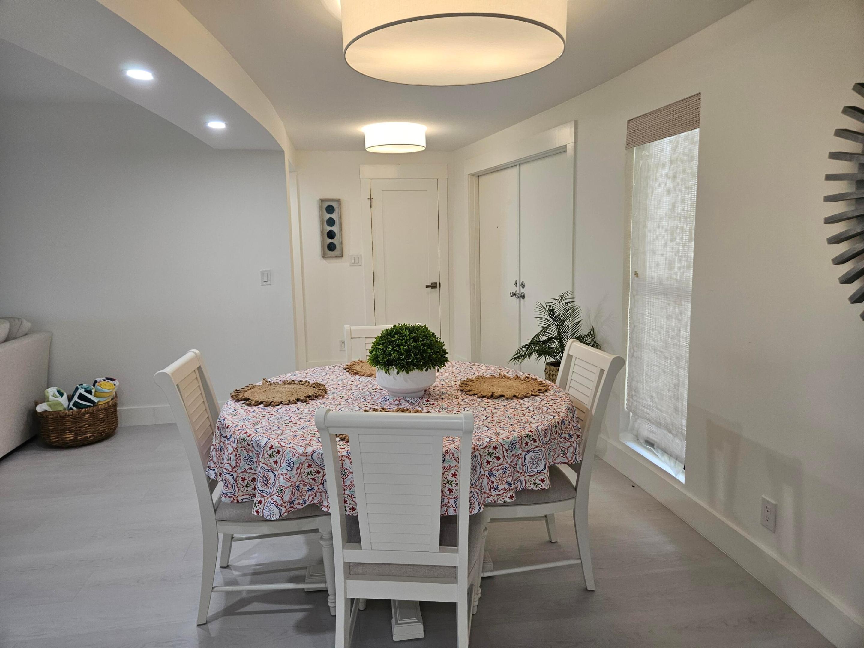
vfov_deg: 58.9
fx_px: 574
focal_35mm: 23
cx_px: 432
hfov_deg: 73.9
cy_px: 324
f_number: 1.8
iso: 160
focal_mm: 5.4
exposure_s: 1/120
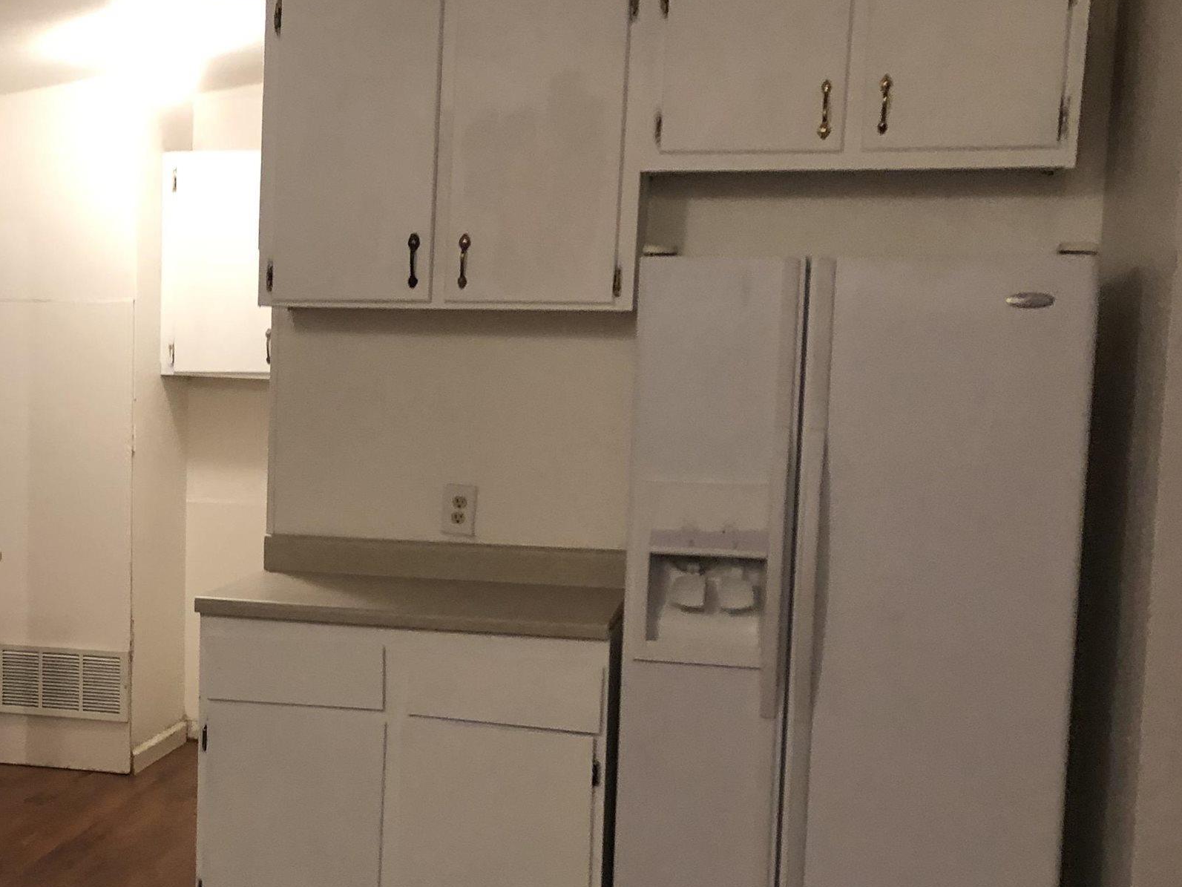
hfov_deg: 33.8
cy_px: 540
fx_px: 1844
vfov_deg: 27.0
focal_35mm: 54
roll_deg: -0.1
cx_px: 142
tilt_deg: -4.3
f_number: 1.8
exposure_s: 1/9
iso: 100
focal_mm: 3.99
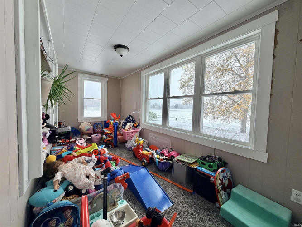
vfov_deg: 85.7
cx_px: 151
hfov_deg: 102.1
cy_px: 114
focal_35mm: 14
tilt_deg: -3.6
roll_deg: -1.1
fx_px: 122
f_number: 2.2
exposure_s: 1/121
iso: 64
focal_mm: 2.22
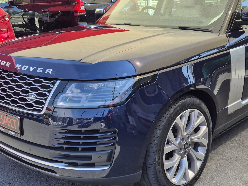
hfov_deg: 49.8
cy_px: 79
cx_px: 148
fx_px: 265
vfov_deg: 38.6
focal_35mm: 37
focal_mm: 5.4
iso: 25
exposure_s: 1/568
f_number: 1.8
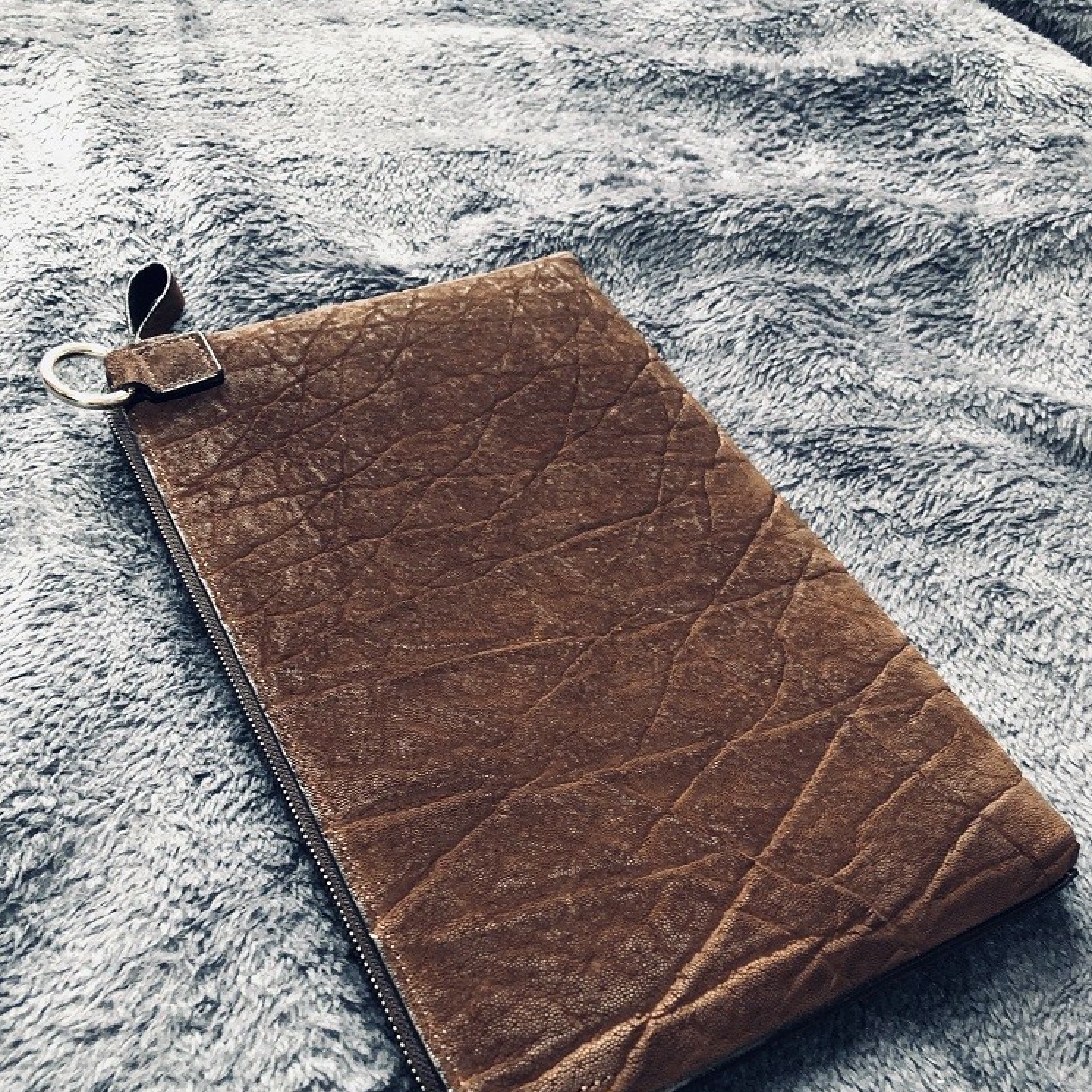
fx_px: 1213
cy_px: 690
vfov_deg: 47.9
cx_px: 547
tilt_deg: -49.1
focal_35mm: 34
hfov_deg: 48.5
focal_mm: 3.99
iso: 80
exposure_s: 1/6
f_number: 1.8
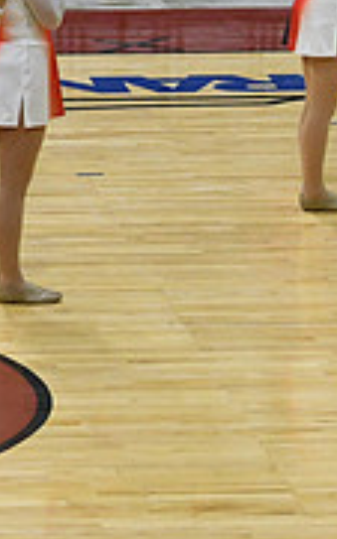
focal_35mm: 343
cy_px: 177
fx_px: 5044
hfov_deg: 3.8
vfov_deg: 6.1
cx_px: -477
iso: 4000
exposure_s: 1/400
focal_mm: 70
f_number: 4
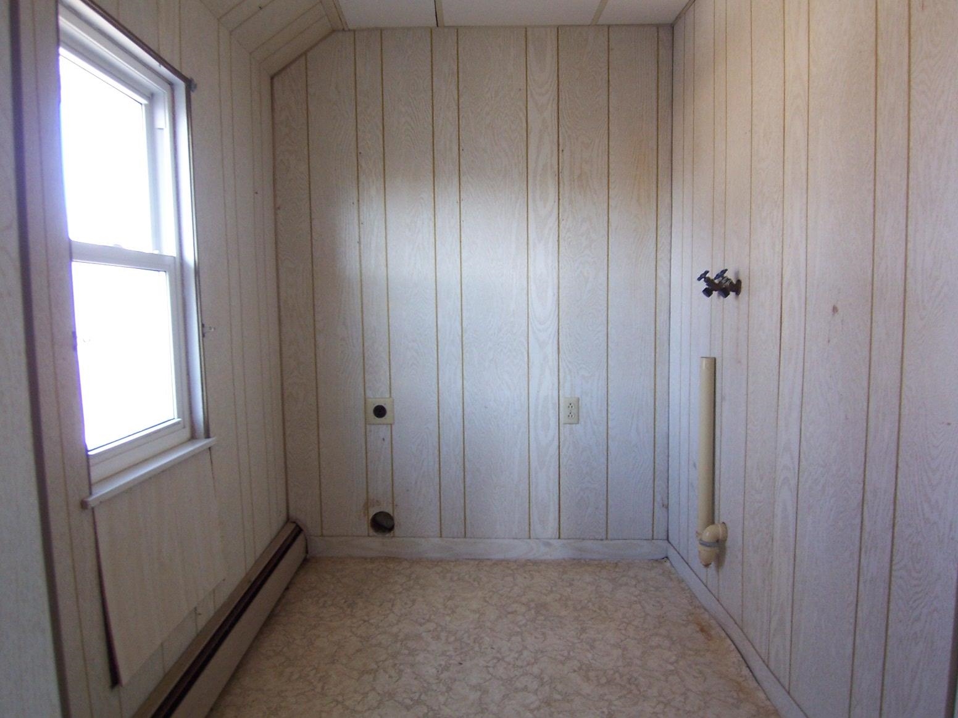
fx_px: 637
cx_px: 479
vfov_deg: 58.9
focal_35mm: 23
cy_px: 359
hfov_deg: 73.9
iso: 100
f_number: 2.8
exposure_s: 1/30
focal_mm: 3.8
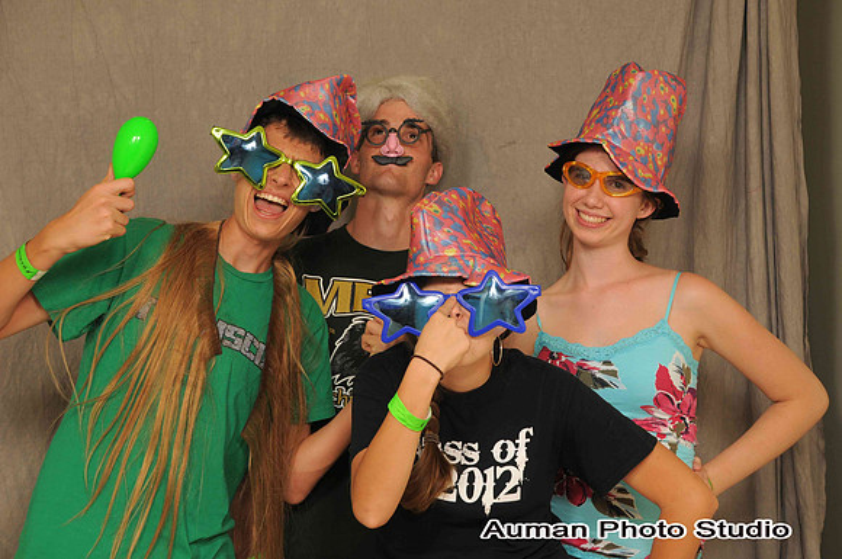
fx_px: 1682
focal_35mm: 72
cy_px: 280
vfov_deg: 18.9
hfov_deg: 28.1
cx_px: 421
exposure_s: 1/125
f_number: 6.3
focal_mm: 48
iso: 200
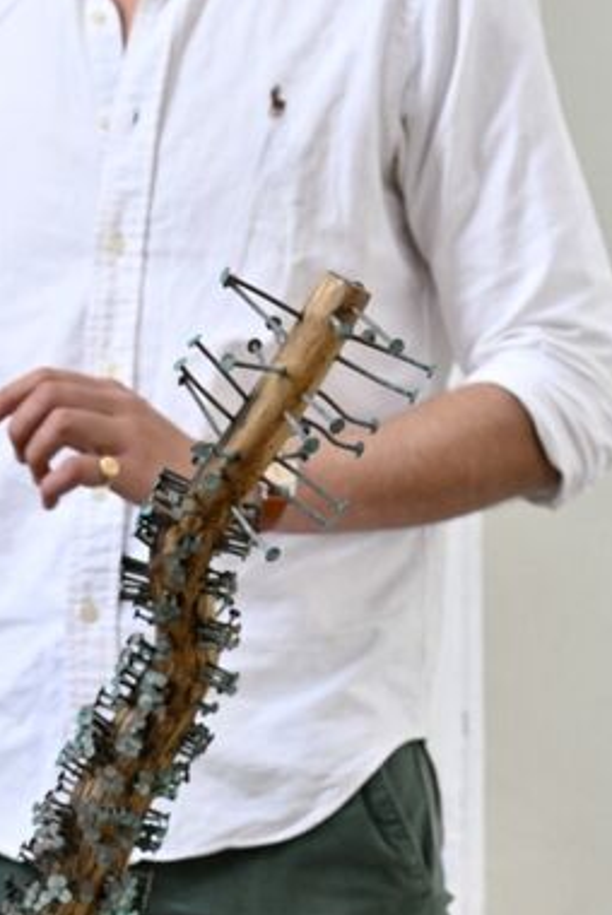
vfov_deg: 16.3
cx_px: 55
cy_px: 884
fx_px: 3131
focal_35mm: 123
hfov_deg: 11.1
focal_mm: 39
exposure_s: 1/250
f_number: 4
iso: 2000
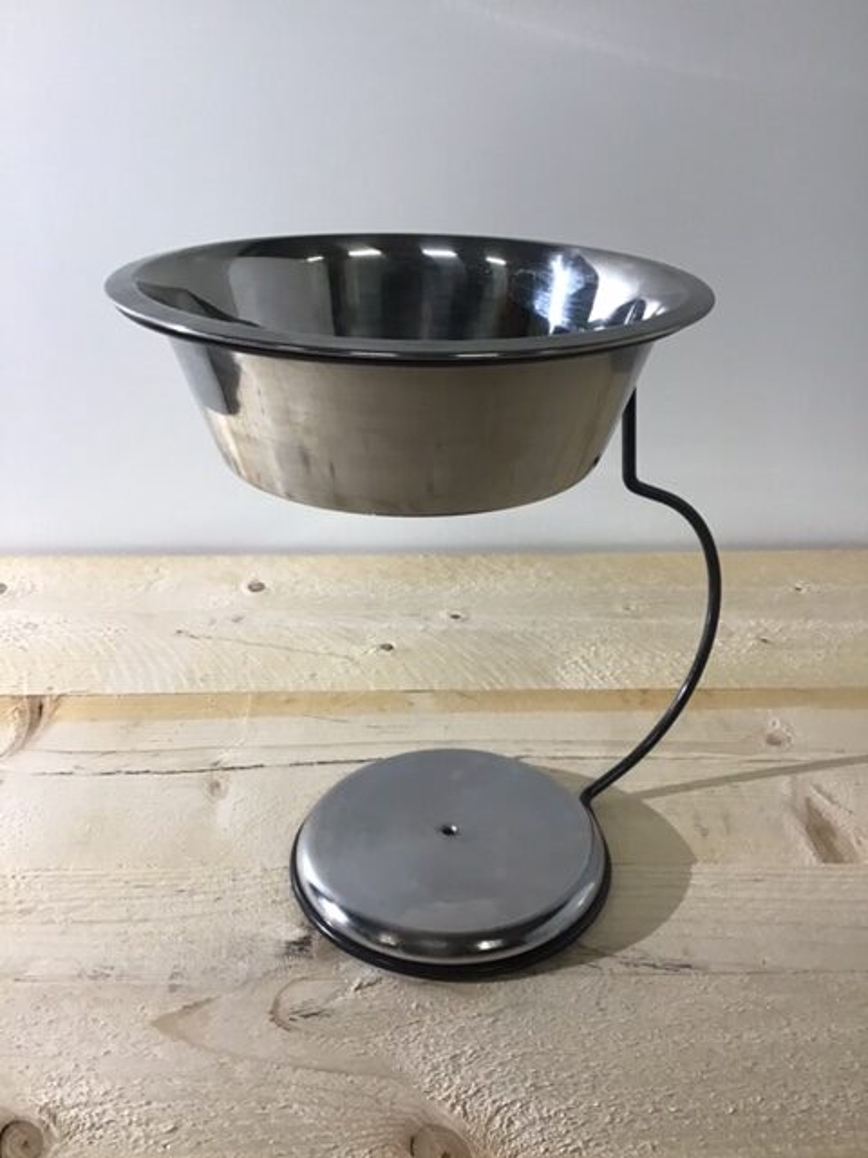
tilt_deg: -28.2
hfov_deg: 45.4
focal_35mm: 31
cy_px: 579
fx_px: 1036
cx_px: 434
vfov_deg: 58.4
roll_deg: +0.3
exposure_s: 1/33
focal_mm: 3.3
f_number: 2.4
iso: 64
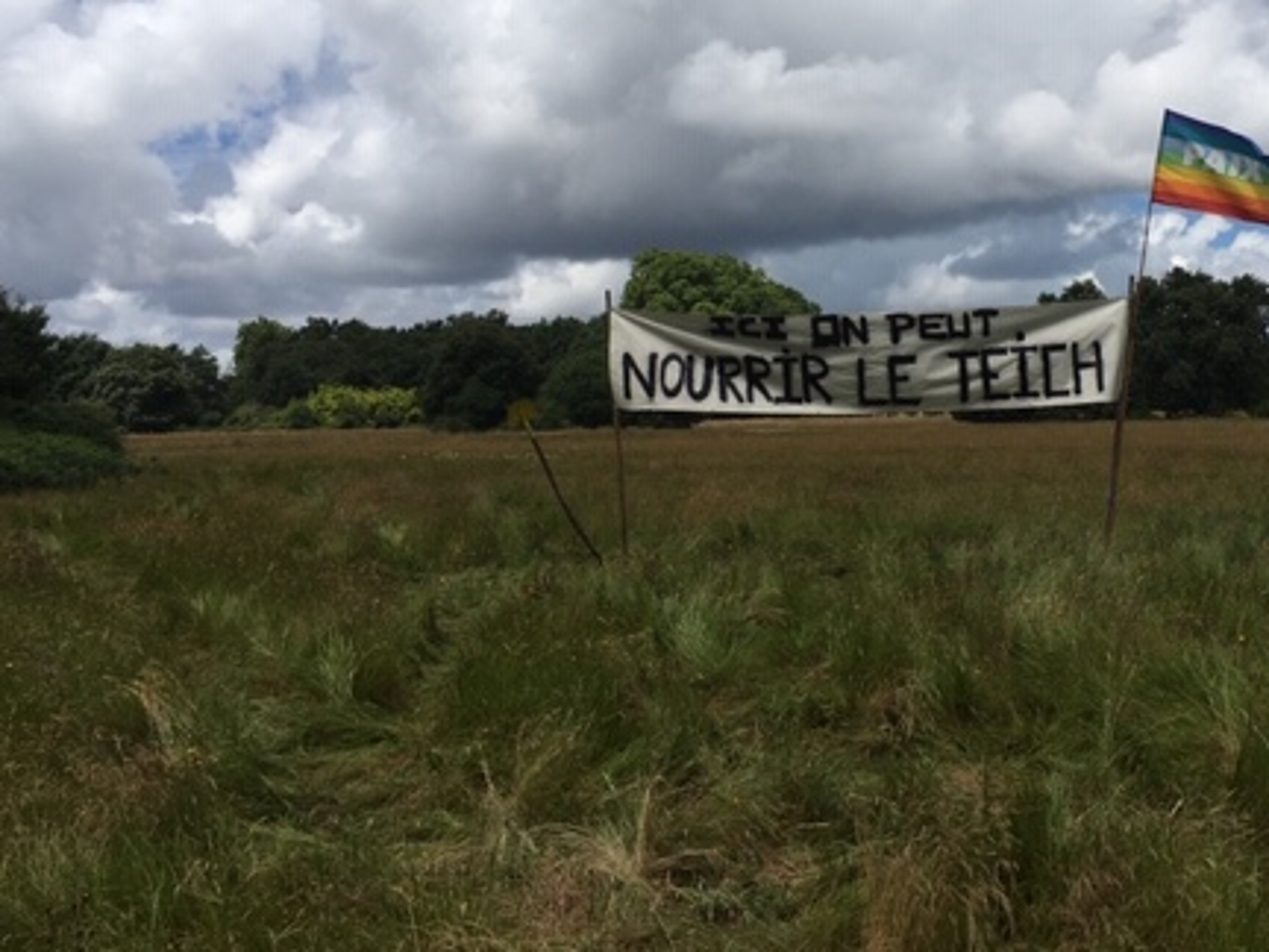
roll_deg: +1.7
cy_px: 306
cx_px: 849
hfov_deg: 43.2
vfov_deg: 33.3
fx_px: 1576
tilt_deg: +6.6
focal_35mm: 43
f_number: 2.2
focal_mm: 4.15
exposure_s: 1/3846
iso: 25
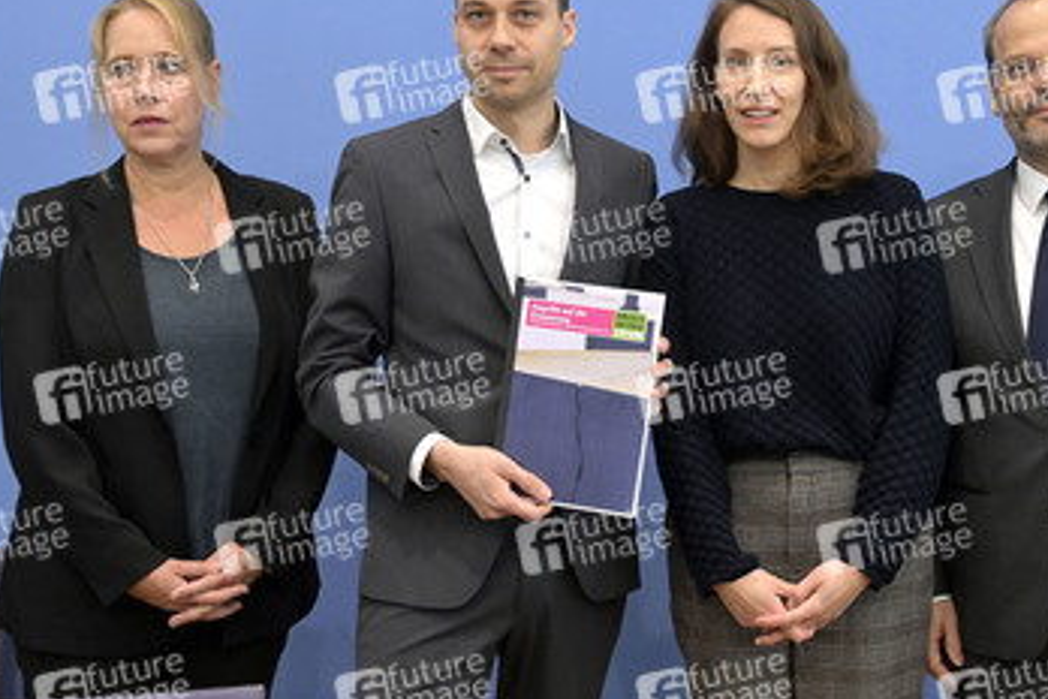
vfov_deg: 23.8
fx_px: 1659
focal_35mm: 57
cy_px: 313
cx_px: 634
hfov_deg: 34.9
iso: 5000
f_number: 5.6
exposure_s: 1/500
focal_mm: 44
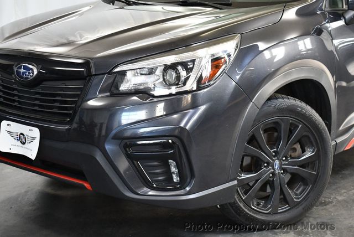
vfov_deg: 20.1
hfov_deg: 29.6
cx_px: 177
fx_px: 669
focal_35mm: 68
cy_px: 118
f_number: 4.5
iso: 1400
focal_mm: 34
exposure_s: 1/125
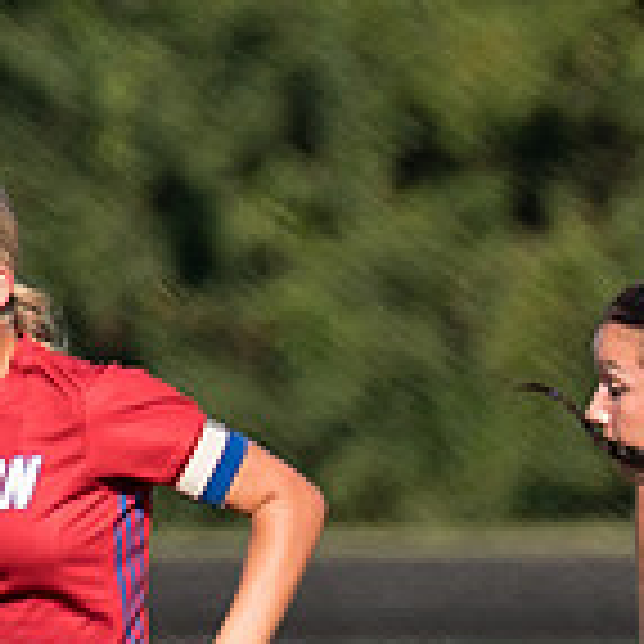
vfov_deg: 0.8
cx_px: -35
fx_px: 44138
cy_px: 652
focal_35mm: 2097
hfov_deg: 0.8
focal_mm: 200
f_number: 2.8
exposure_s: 1/2000
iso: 125
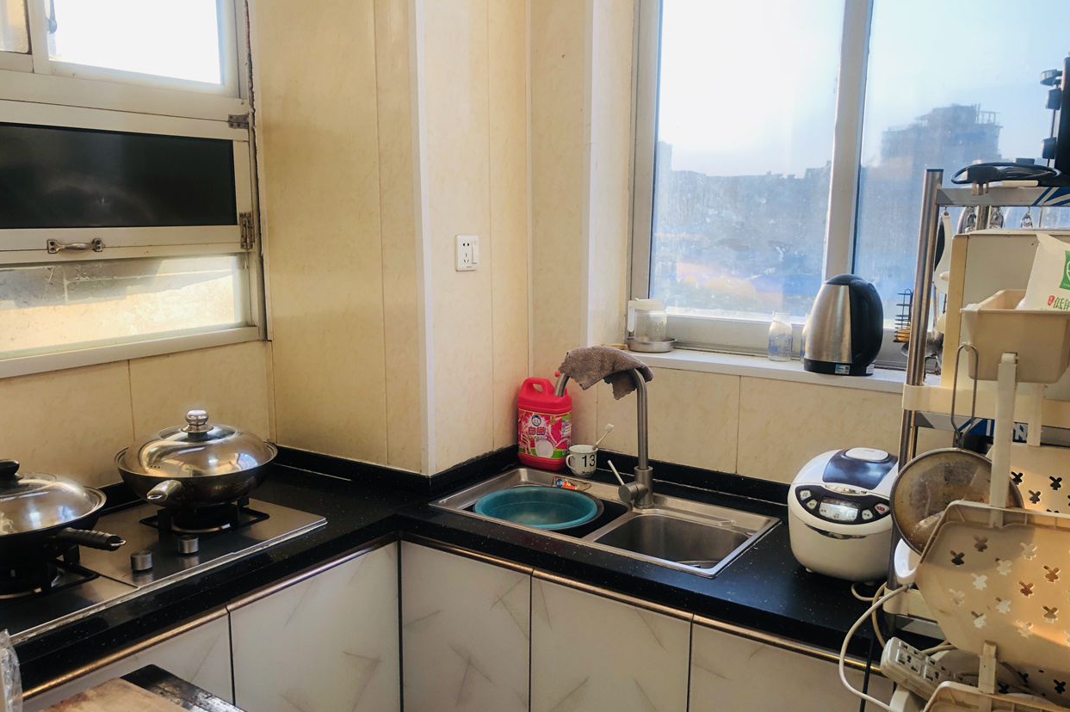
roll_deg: -1.0
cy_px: 397
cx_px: 531
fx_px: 891
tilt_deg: -12.1
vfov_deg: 43.5
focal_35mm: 30
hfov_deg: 61.9
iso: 50
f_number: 1.8
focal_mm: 4
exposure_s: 1/120
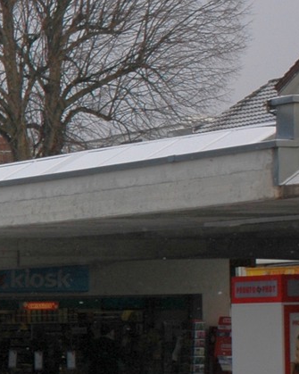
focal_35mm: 187
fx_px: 2071
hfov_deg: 7.5
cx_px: -526
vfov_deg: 10.3
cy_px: 313
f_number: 9
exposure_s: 1/320
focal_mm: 29
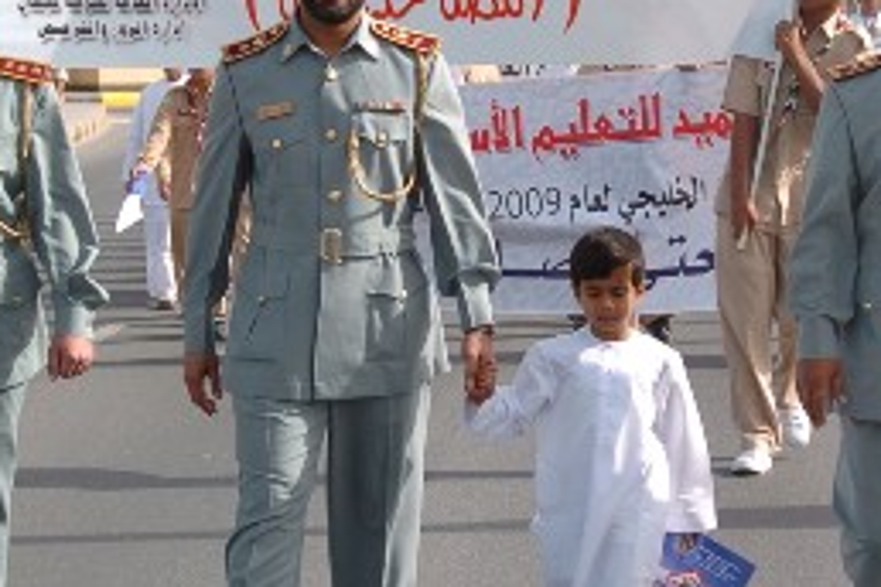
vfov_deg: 8.0
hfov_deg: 12.0
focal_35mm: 171
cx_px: 447
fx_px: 4184
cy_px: 225
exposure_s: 1/350
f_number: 9.5
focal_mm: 46
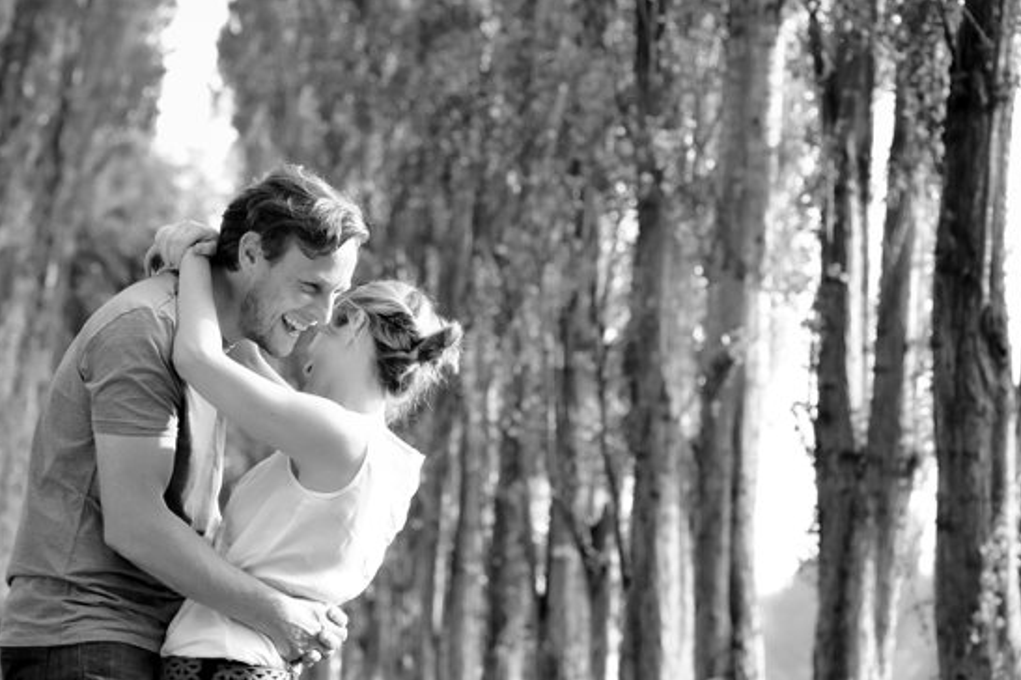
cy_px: 413
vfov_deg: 9.4
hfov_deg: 14.1
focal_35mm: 146
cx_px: 431
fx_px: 4138
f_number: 4.5
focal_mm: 85
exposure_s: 1/250
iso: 500
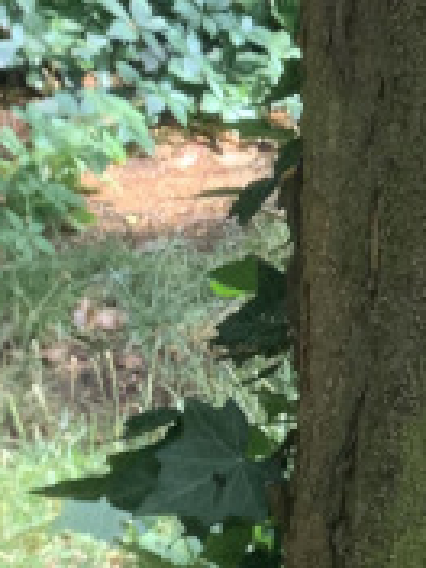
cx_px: 728
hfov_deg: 8.3
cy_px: 115
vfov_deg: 11.4
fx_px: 2839
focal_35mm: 173
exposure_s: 1/128
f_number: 1.8
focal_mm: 3
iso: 16
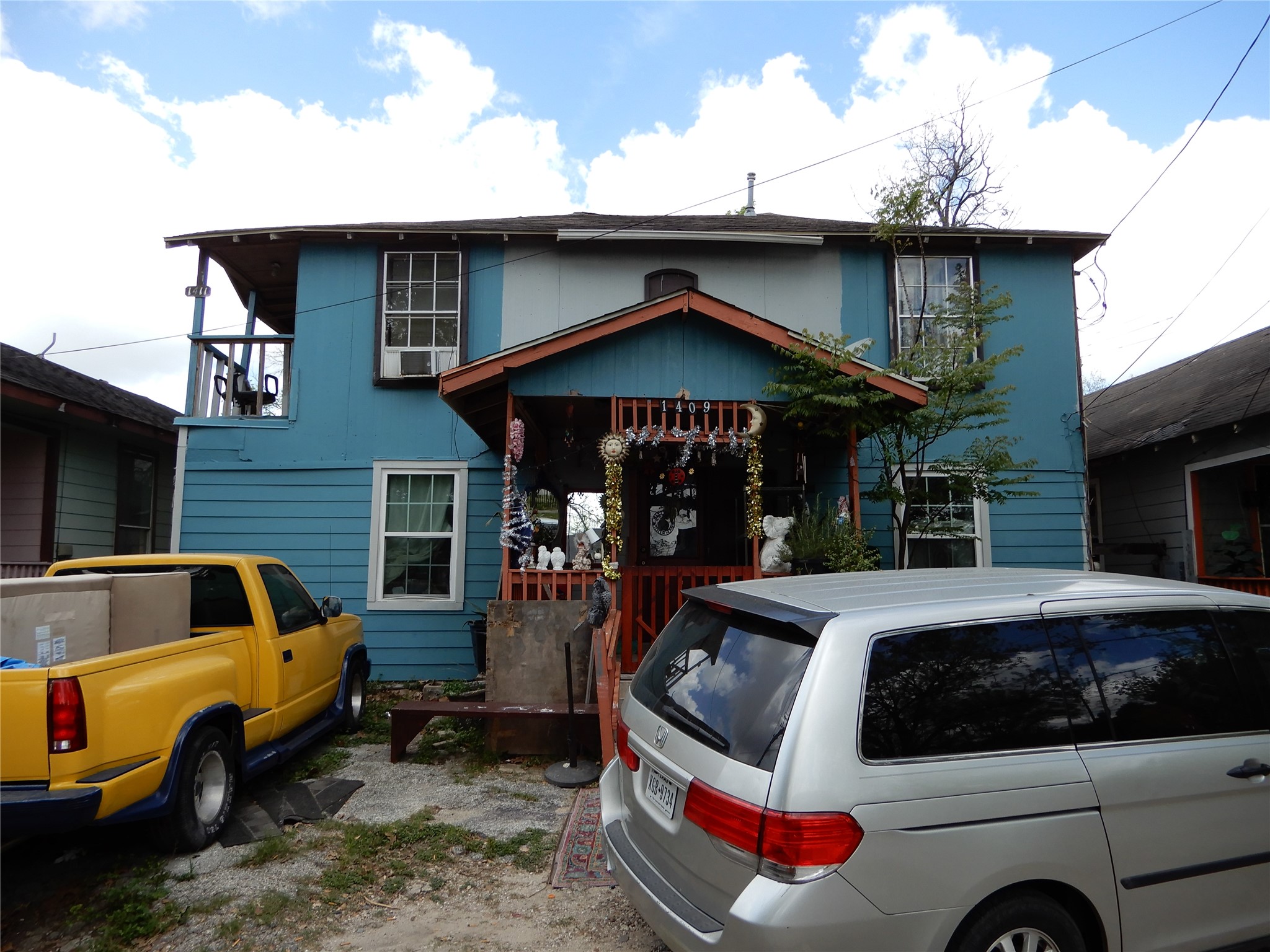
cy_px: 476
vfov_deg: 56.8
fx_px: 881
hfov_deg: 71.6
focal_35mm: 24
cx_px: 635
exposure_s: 1/500
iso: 80
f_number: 3.4
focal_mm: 4.3
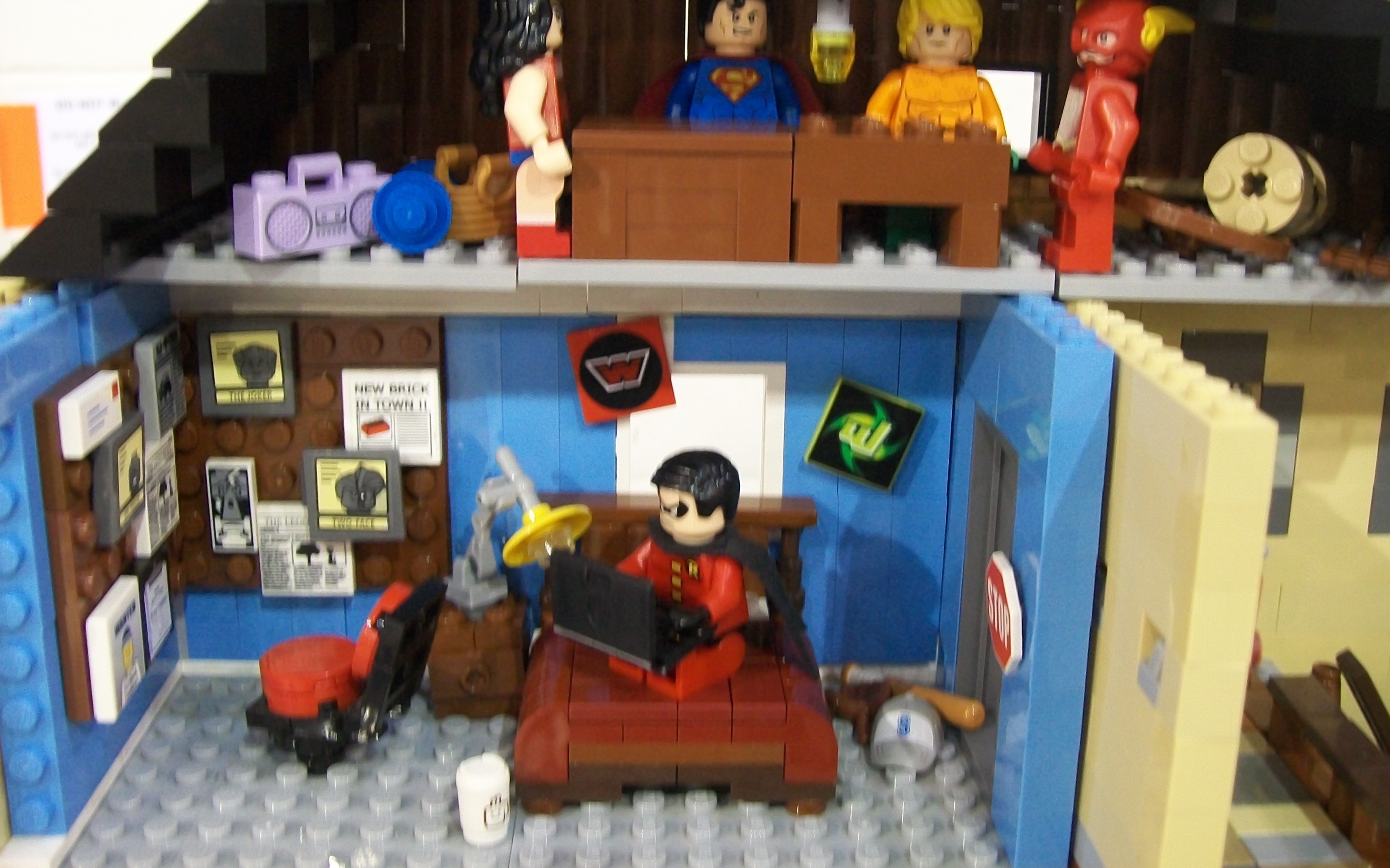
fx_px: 1477
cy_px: 338
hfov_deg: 50.4
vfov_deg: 32.6
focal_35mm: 39
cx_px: 709
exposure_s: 1/8
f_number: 2.7
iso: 160
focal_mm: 6
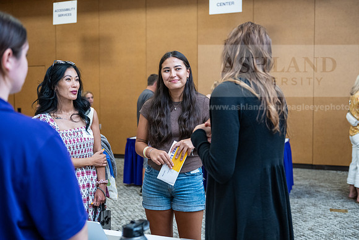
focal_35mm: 42
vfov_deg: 31.9
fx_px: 419
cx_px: 180
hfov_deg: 46.4
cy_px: 120
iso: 2000
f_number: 3.2
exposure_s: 1/200
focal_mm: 42
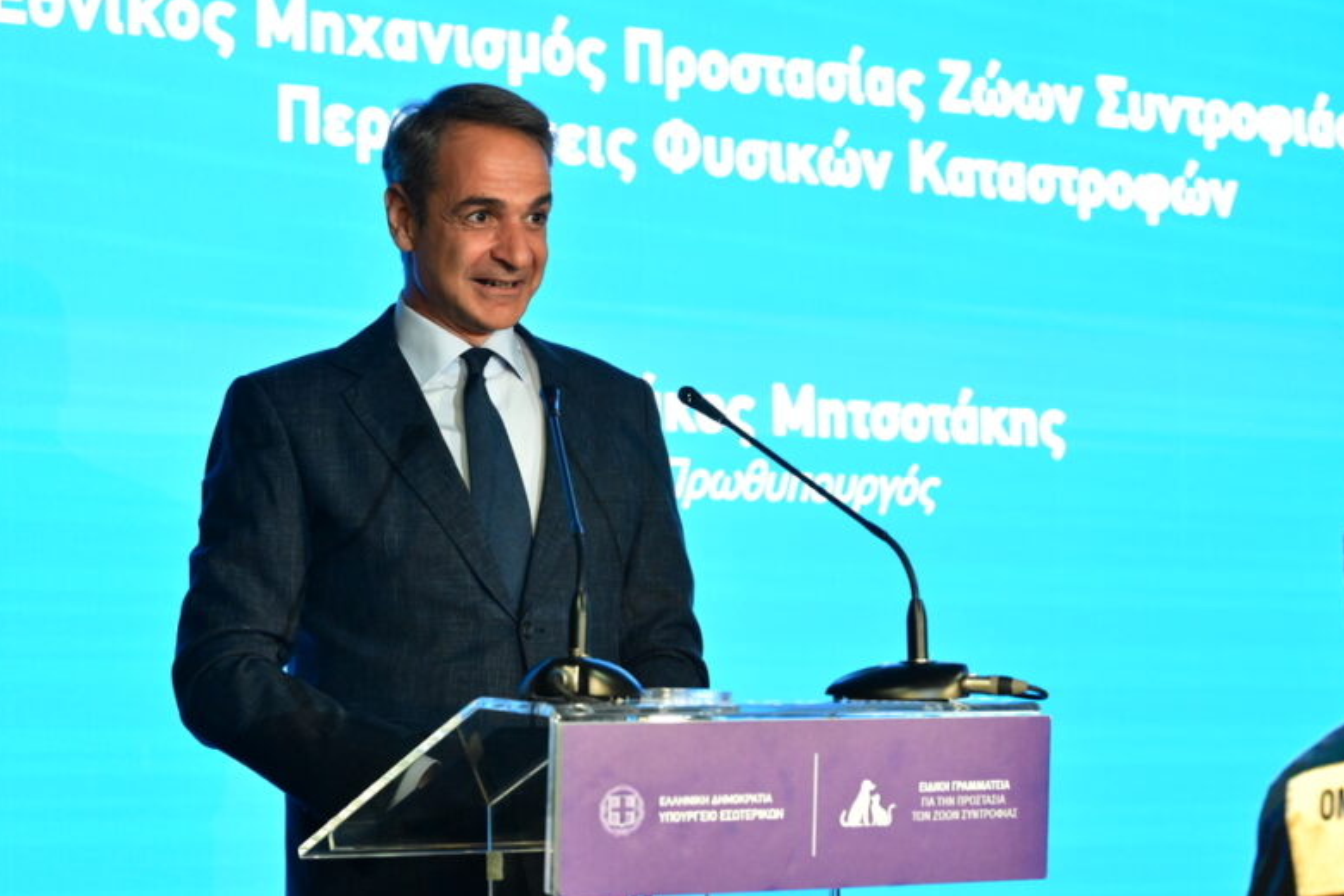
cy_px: 473
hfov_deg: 18.7
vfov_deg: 12.6
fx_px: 4069
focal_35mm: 109
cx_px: 760
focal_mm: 83
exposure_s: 1/400
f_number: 4
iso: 8000
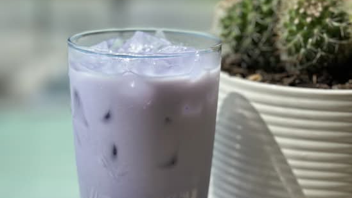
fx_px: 653
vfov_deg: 17.1
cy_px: 144
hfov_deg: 30.2
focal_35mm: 70
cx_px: 176
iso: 100
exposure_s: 1/5882
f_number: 1.78
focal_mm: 6.86
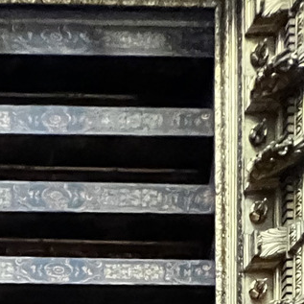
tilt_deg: +85.1
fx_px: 576
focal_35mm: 58
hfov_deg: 26.4
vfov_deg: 14.3
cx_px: -58
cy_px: 765
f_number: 1.8
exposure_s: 1/25
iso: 1600
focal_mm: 1.57
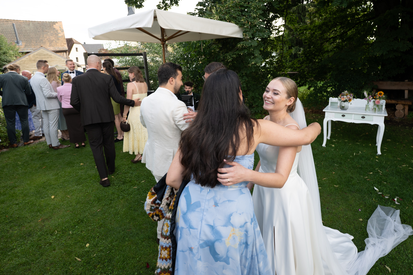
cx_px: 232
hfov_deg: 83.6
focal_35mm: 20
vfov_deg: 61.7
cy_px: 120
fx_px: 229
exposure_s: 1/125
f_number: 4
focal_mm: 14
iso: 160
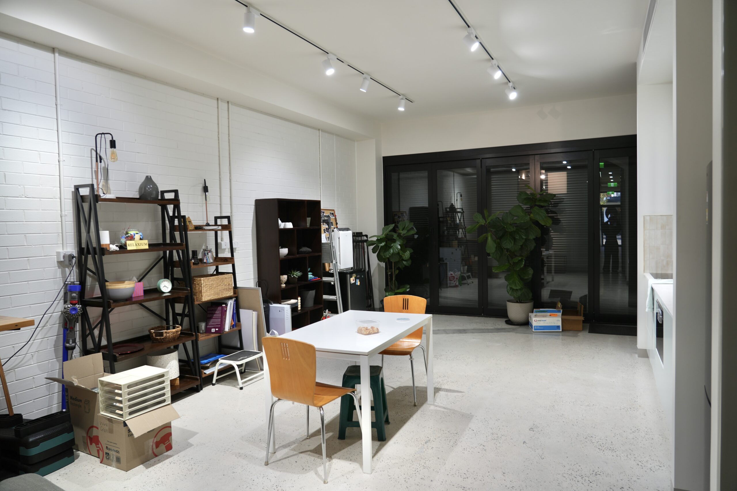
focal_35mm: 24
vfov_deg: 53.1
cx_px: 368
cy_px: 246
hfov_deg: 73.7
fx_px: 491
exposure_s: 1/30
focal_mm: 24
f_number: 4
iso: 160
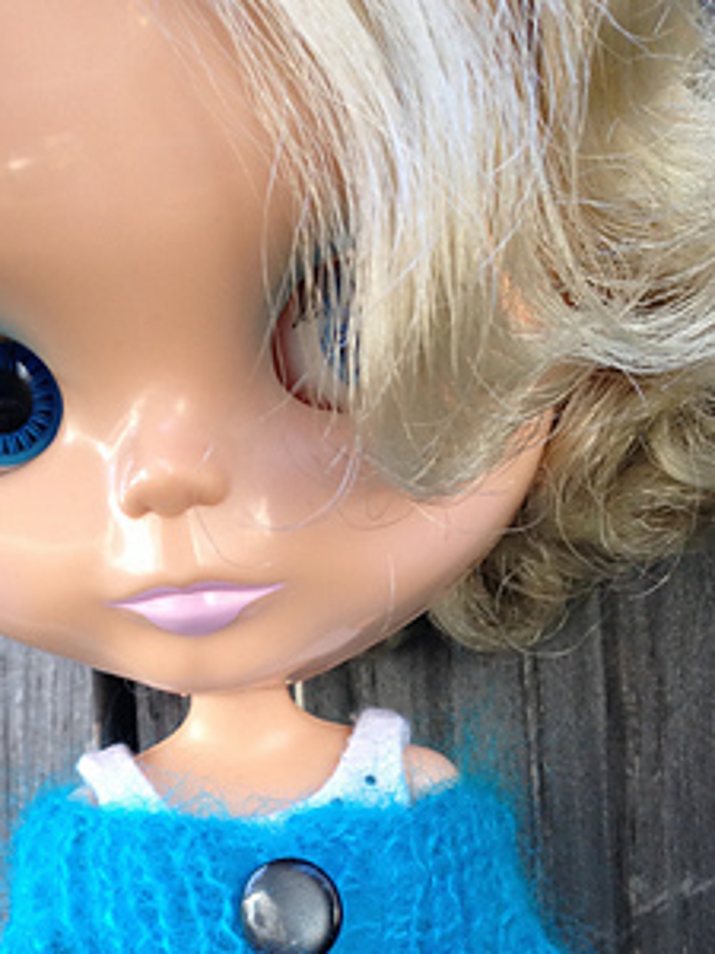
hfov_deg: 26.0
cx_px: 129
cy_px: 763
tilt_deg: -4.8
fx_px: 1515
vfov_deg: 33.9
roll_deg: +3.6
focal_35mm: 55
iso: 80
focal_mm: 4.12
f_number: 2.4
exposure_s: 1/120
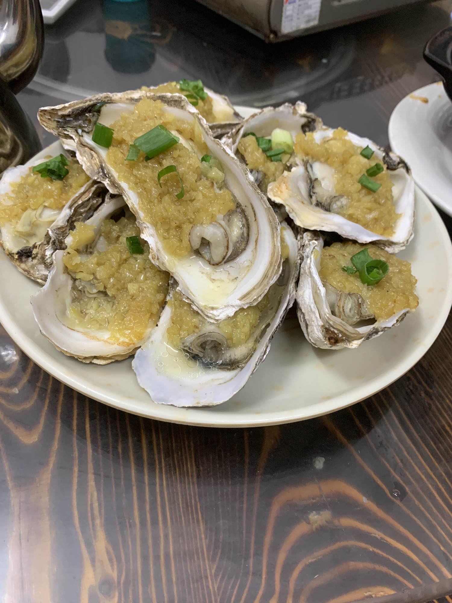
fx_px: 453
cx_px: 226
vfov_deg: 67.3
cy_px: 302
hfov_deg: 53.1
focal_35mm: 26
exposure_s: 1/60
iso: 160
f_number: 1.8
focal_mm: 4.25
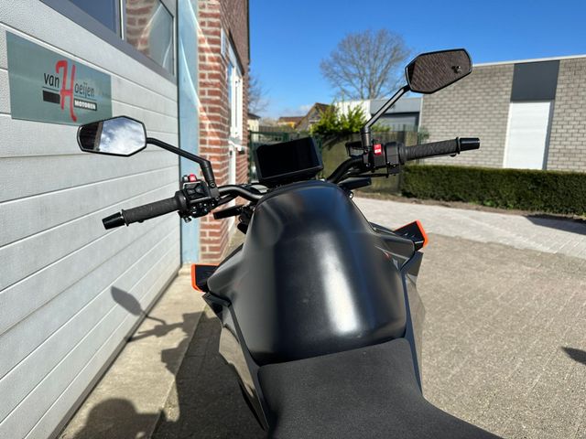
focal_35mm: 24
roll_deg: -1.4
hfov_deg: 71.6
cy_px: 220
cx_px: 293
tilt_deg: -10.7
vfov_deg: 56.8
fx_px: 406
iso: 80
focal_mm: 6.86
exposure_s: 1/5848
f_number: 1.78
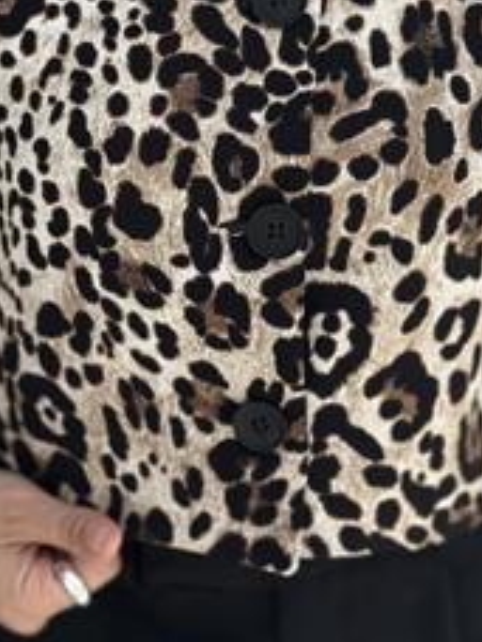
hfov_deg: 17.0
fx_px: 1615
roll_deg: +1.0
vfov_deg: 22.3
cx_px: 231
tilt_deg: -20.4
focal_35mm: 87
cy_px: 151
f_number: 1.78
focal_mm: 6.86
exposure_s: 1/2532
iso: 80
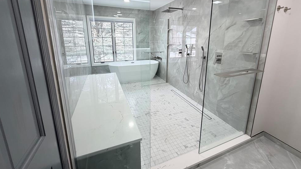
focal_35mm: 16
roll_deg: +0.3
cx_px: 155
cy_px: 65
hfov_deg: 99.3
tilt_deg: -11.7
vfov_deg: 66.2
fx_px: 128
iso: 100
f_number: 2.2
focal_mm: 2.22
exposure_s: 1/120
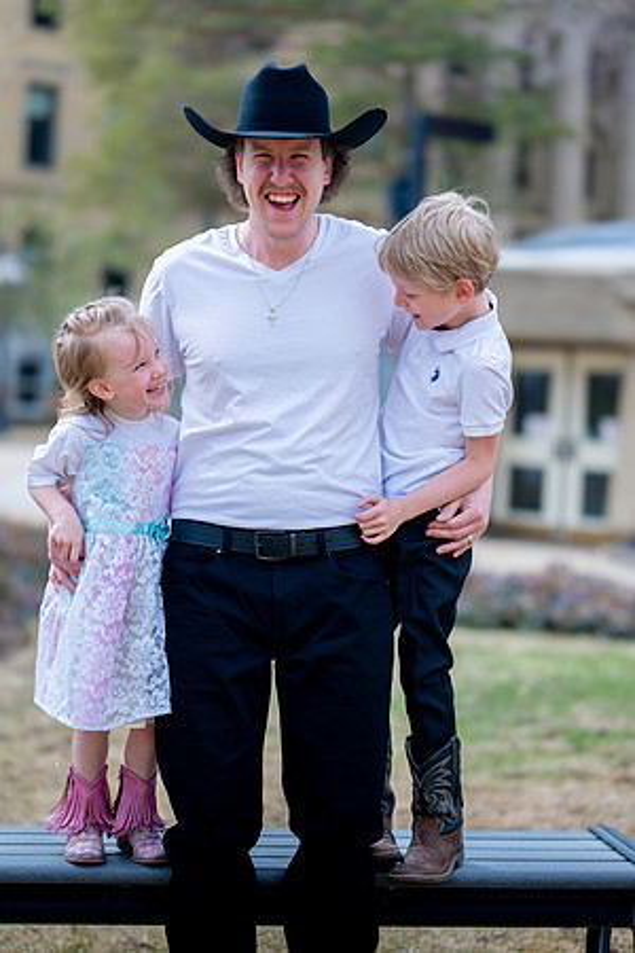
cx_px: 318
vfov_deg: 26.3
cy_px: 476
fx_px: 2037
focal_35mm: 77
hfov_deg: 17.7
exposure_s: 1/2500
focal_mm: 77
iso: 100
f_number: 2
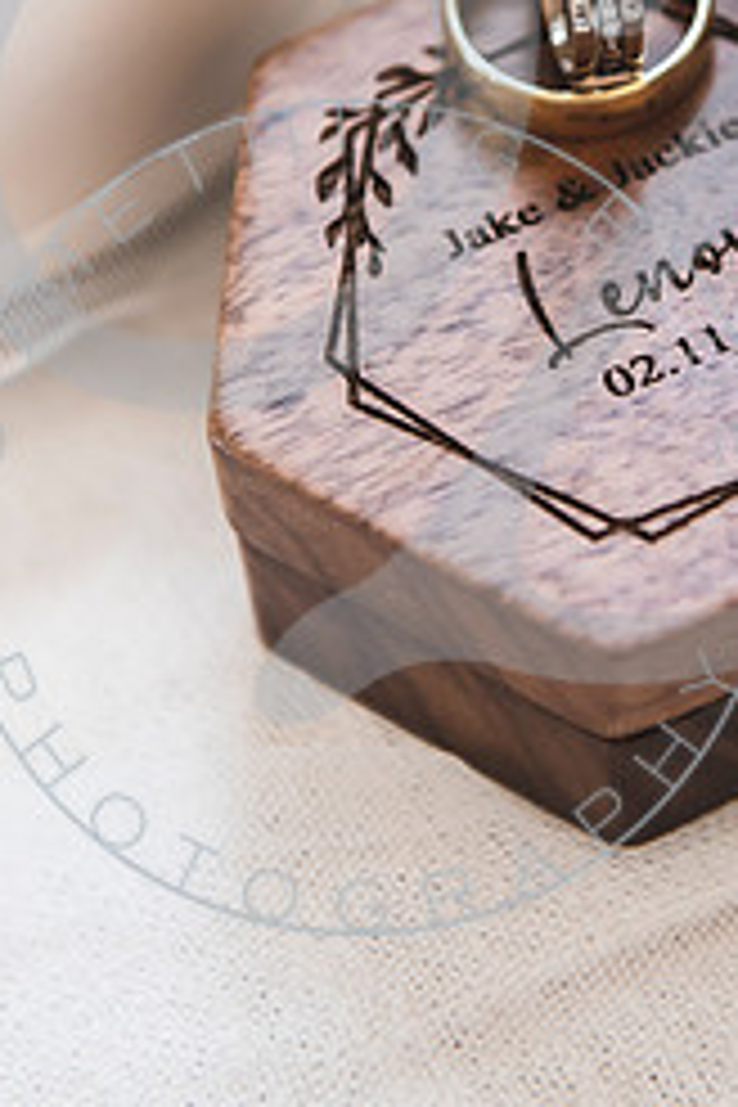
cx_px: 562
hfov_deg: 10.7
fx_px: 3936
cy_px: 176
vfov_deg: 15.9
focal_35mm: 128
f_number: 5
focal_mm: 70
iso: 1000
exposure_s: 1/125
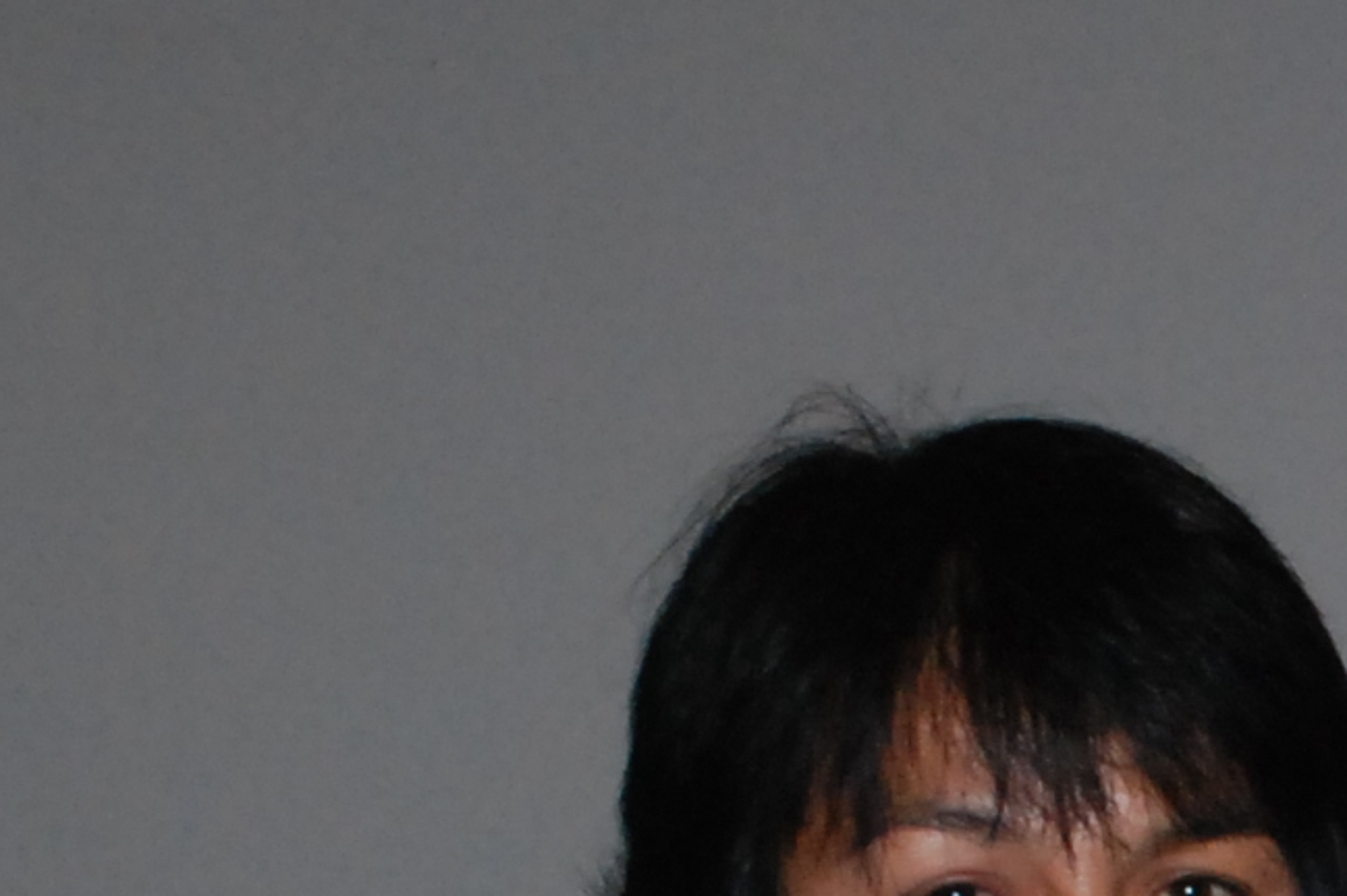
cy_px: 1956
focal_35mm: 255
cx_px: 2449
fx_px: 9536
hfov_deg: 7.8
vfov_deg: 5.3
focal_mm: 38
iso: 1000
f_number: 8
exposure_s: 1/200
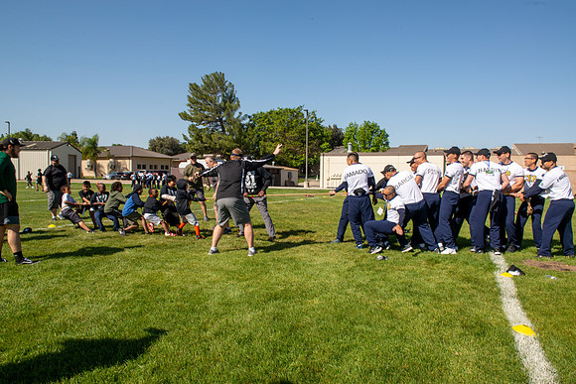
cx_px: 288
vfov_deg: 52.3
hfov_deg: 72.7
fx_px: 391
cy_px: 192
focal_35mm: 24
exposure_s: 1/160
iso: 100
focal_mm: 24
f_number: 11
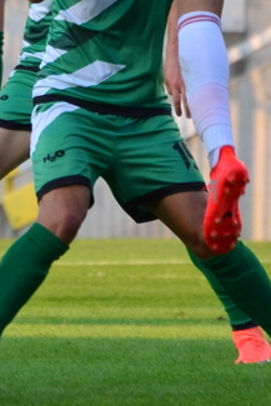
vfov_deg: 1.4
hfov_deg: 0.9
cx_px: -12
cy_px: -79
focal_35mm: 1492
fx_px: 16828
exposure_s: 1/640
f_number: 5.6
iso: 640
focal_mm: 270
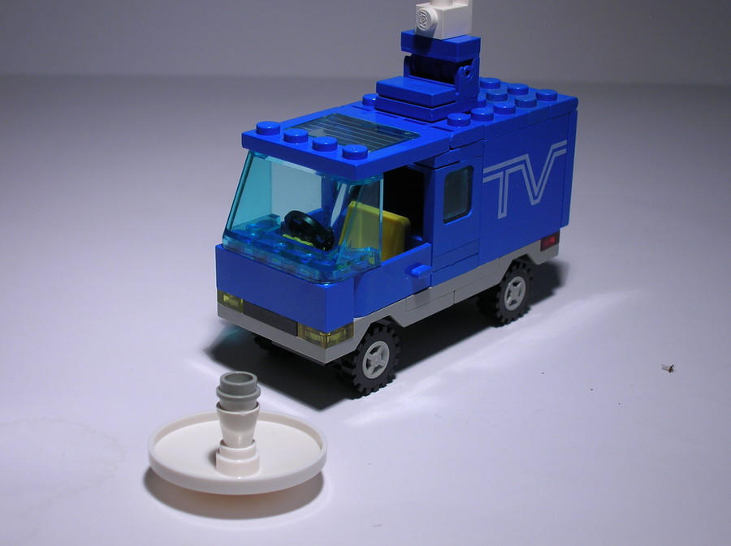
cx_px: 366
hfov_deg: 33.3
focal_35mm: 58
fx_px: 1224
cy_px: 273
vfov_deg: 25.2
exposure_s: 1/35.5
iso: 50
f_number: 3.5
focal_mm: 9.7
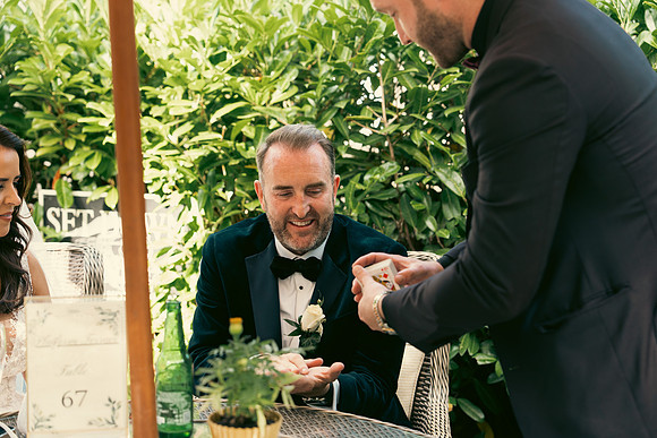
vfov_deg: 21.3
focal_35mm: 64
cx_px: 328
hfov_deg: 31.4
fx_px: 1168
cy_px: 219
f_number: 3.5
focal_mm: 64
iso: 320
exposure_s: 1/200
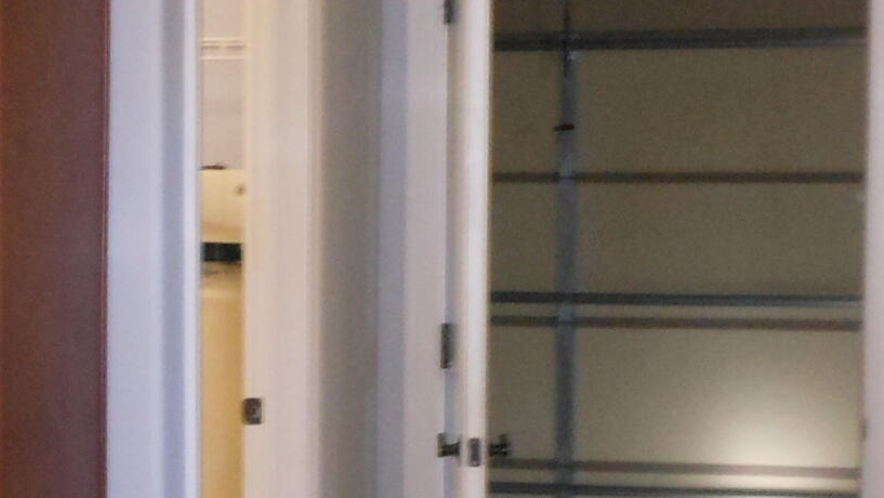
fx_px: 3095
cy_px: 391
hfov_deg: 16.0
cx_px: 14
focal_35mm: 132
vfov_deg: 9.2
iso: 400
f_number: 4
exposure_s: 1/25
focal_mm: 5.9
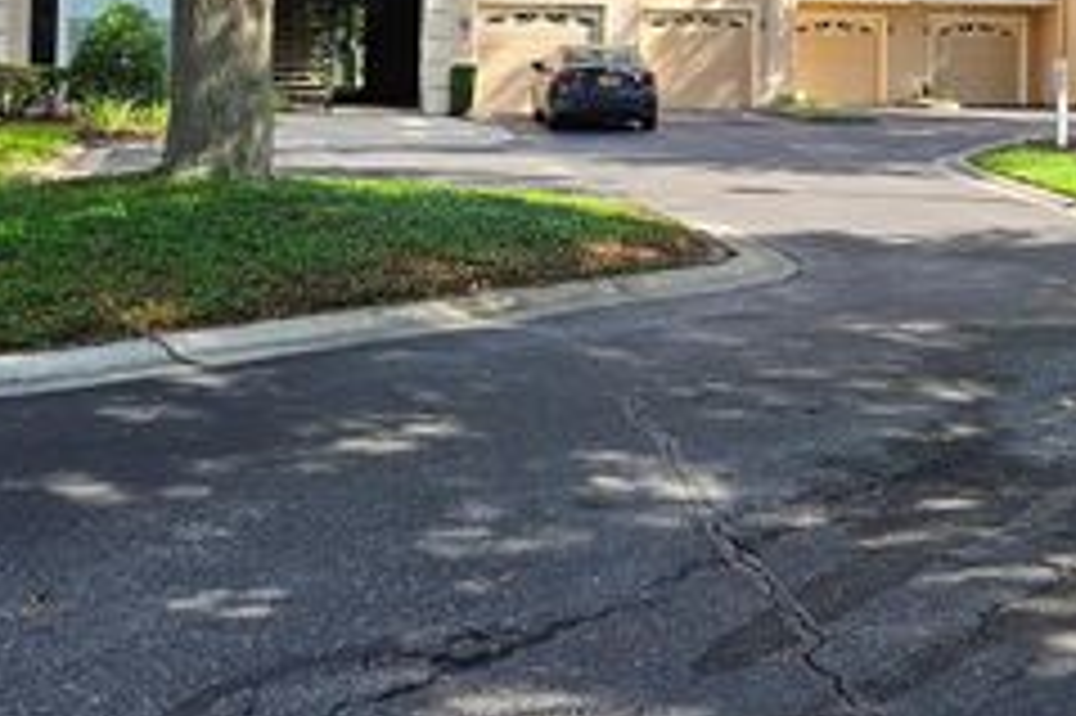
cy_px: -20
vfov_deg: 25.5
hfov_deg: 38.2
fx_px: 1493
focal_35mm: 50
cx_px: 860
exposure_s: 1/319
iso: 25
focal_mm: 5.4
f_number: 1.8
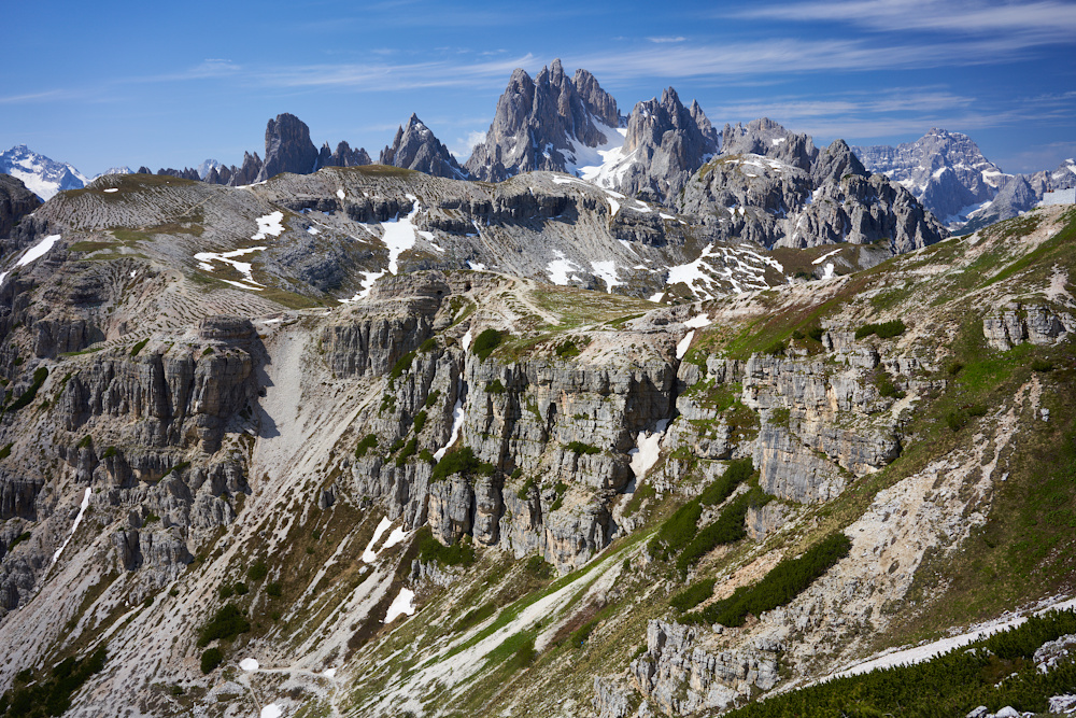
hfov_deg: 54.4
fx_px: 1046
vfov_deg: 37.9
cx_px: 538
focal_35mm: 35
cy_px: 359
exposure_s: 1/100
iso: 100
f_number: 8
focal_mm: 35
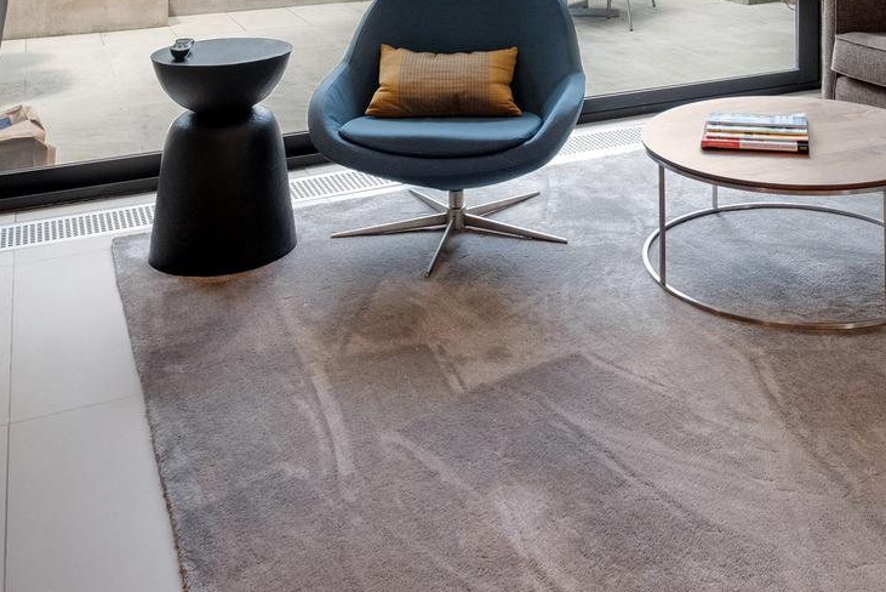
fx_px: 1034
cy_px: -177
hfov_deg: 45.6
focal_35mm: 42
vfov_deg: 26.9
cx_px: 595
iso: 1600
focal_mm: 10
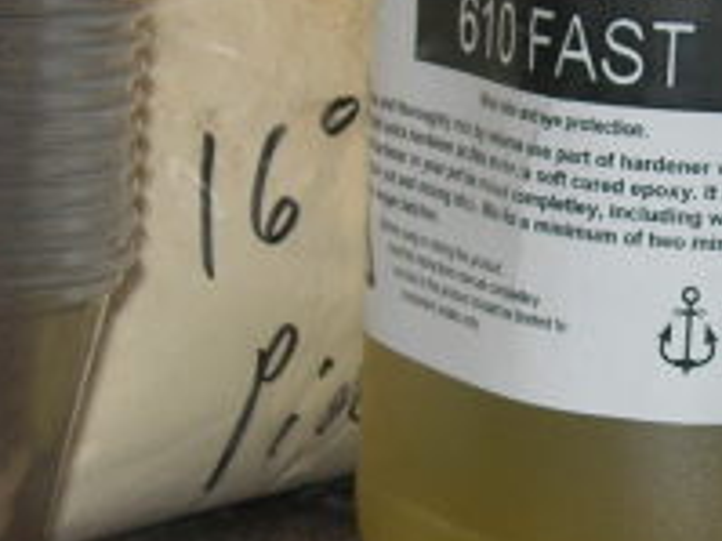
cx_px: 711
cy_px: 280
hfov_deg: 12.8
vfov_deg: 9.7
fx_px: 3189
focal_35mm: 153
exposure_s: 1/60.1
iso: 64
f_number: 2.8
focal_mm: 7.8
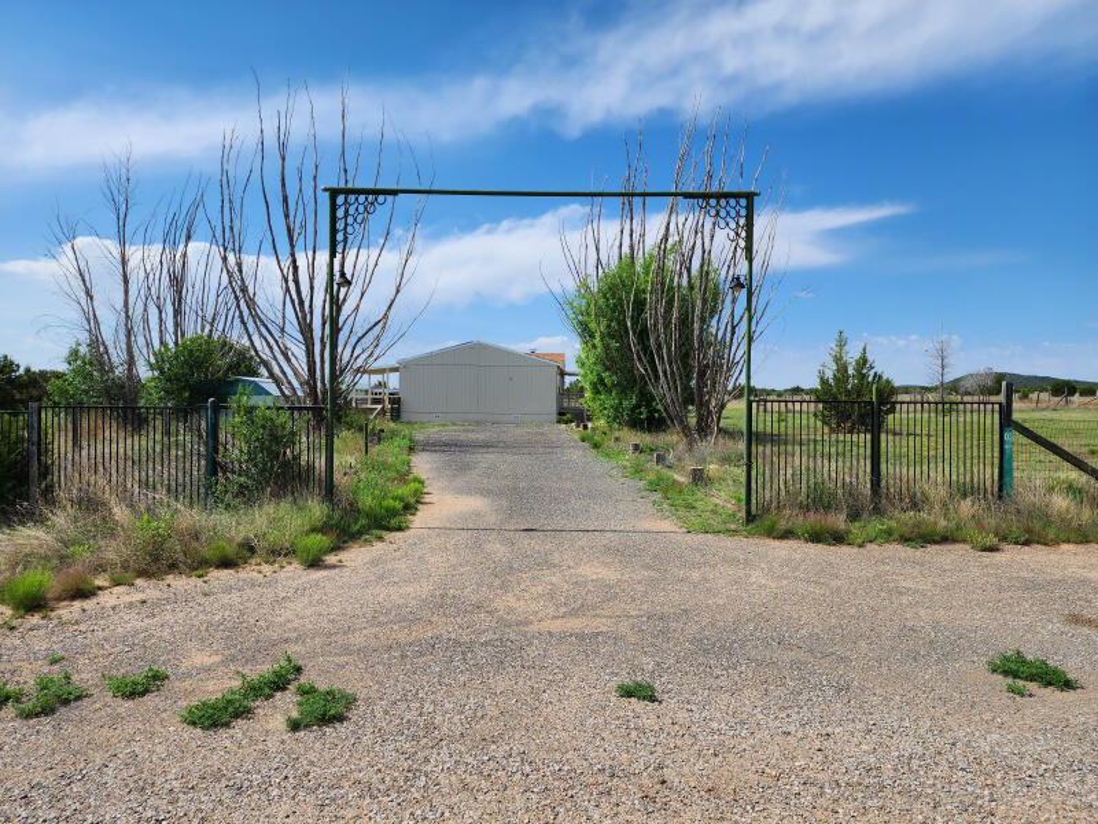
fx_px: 730
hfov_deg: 73.9
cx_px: 549
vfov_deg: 58.9
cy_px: 412
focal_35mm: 23
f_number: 1.8
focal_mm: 6.4
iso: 12
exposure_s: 1/1457
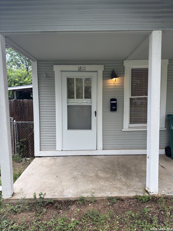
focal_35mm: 24
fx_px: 160
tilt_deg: -7.6
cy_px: 116
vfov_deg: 71.6
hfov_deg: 56.8
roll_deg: +0.4
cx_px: 86
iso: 100
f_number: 1.78
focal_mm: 6.76
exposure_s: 1/423
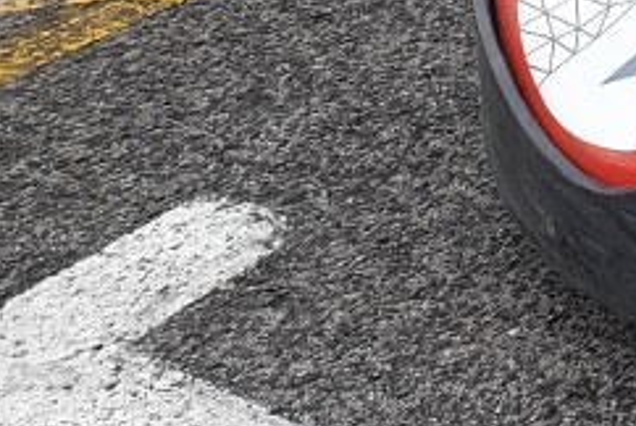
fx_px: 2105
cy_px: -610
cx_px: 1271
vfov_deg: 10.0
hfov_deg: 14.3
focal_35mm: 119
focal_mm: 4.3
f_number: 2.4
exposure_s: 1/792
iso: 50
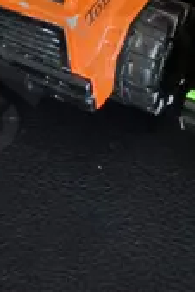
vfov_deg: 11.6
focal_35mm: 170
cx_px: 167
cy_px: -126
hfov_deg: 8.1
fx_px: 1378
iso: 320
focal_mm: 2.87
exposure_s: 1/60
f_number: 2
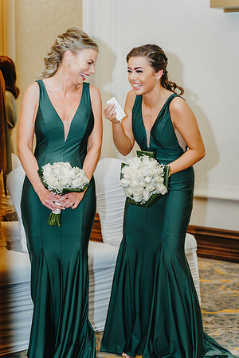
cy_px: 179
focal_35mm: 75
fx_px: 747
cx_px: 120
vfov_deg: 27.0
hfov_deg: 18.2
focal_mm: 75
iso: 2000
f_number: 3.2
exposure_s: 1/250
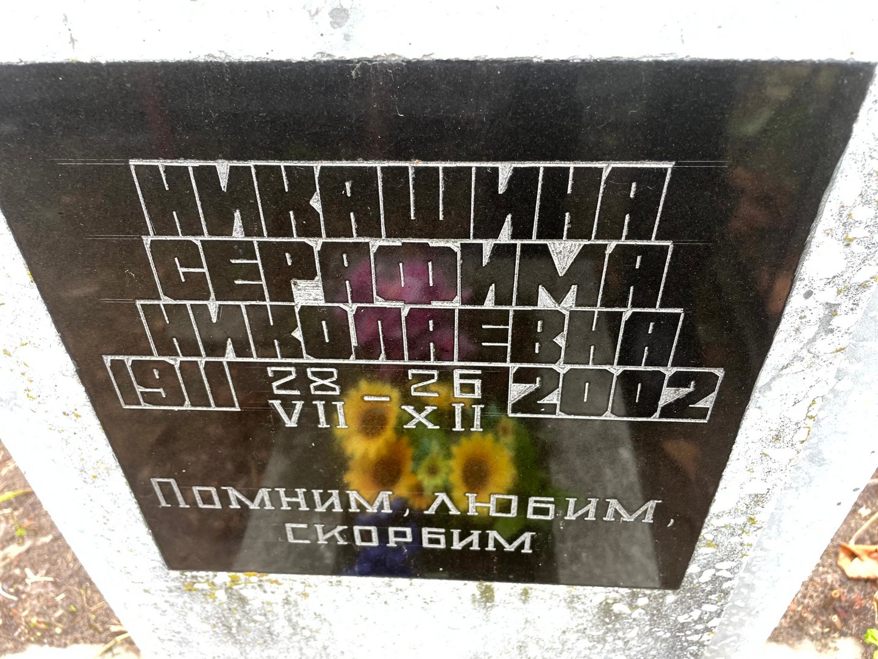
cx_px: 439
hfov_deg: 67.3
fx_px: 659
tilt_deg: -36.5
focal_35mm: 26
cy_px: 330
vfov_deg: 53.1
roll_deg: +1.3
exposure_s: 1/121
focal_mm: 4.2
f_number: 1.6
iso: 50
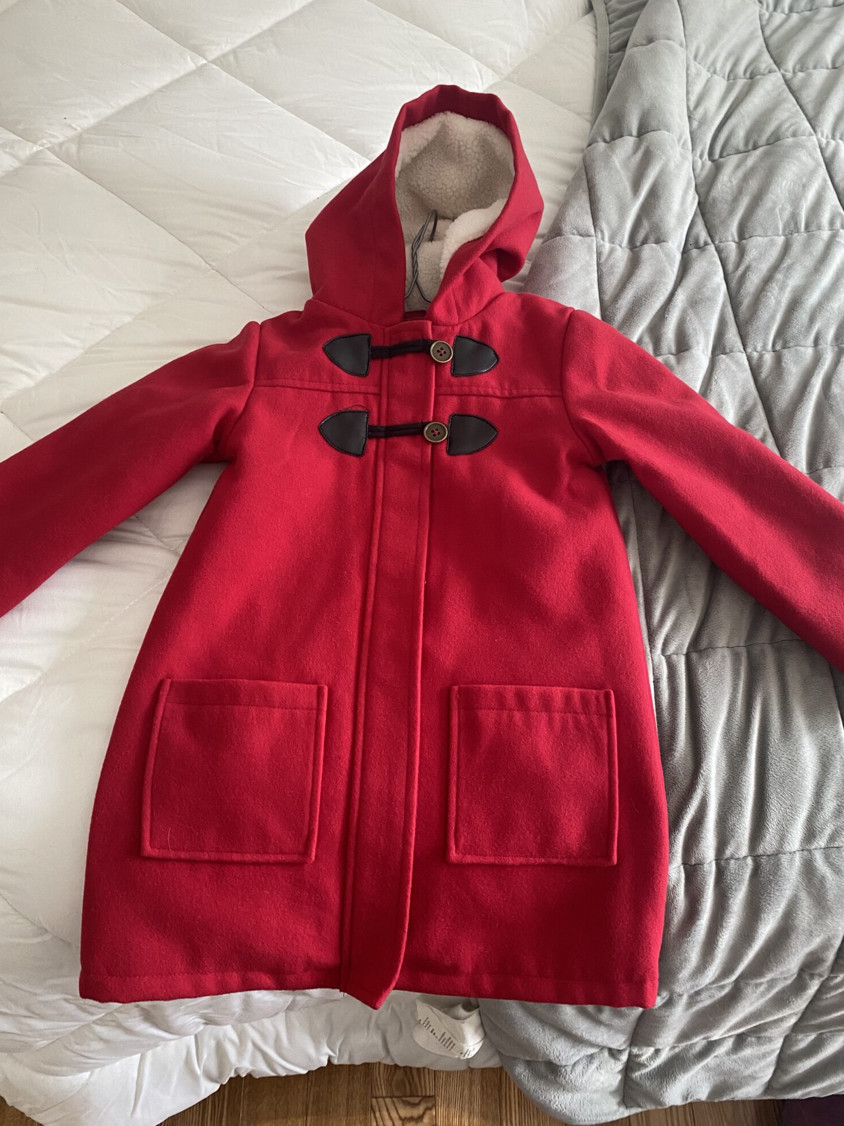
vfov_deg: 65.3
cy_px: 566
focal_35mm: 27
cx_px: 426
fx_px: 878
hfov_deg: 51.4
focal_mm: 4.25
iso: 125
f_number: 1.8
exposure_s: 1/81
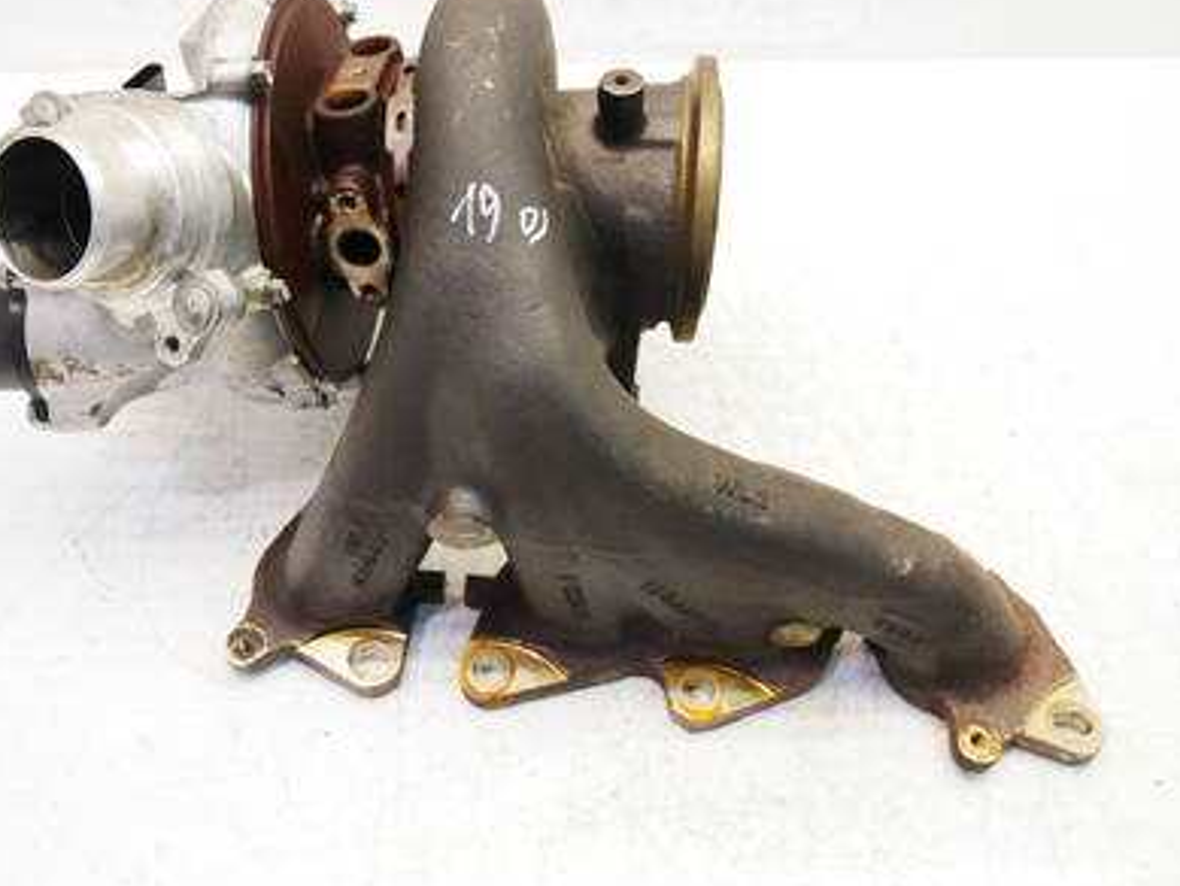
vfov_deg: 38.5
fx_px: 1262
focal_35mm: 37
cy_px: 352
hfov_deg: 50.0
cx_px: 519
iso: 640
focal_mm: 15
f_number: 3.7
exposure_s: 1/60
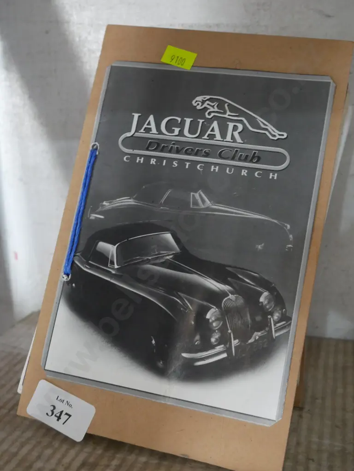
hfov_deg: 31.5
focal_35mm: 46
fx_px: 627
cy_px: 236
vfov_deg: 41.2
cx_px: 177
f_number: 5.1
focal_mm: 23
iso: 3200
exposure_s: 1/60
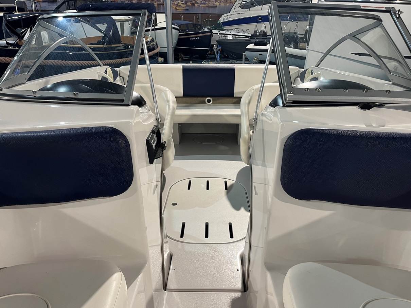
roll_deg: +0.6
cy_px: 154
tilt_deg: -22.8
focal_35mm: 26
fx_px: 309
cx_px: 206
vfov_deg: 53.0
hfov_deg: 67.3
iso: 125
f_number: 1.6
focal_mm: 5.1
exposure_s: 1/50
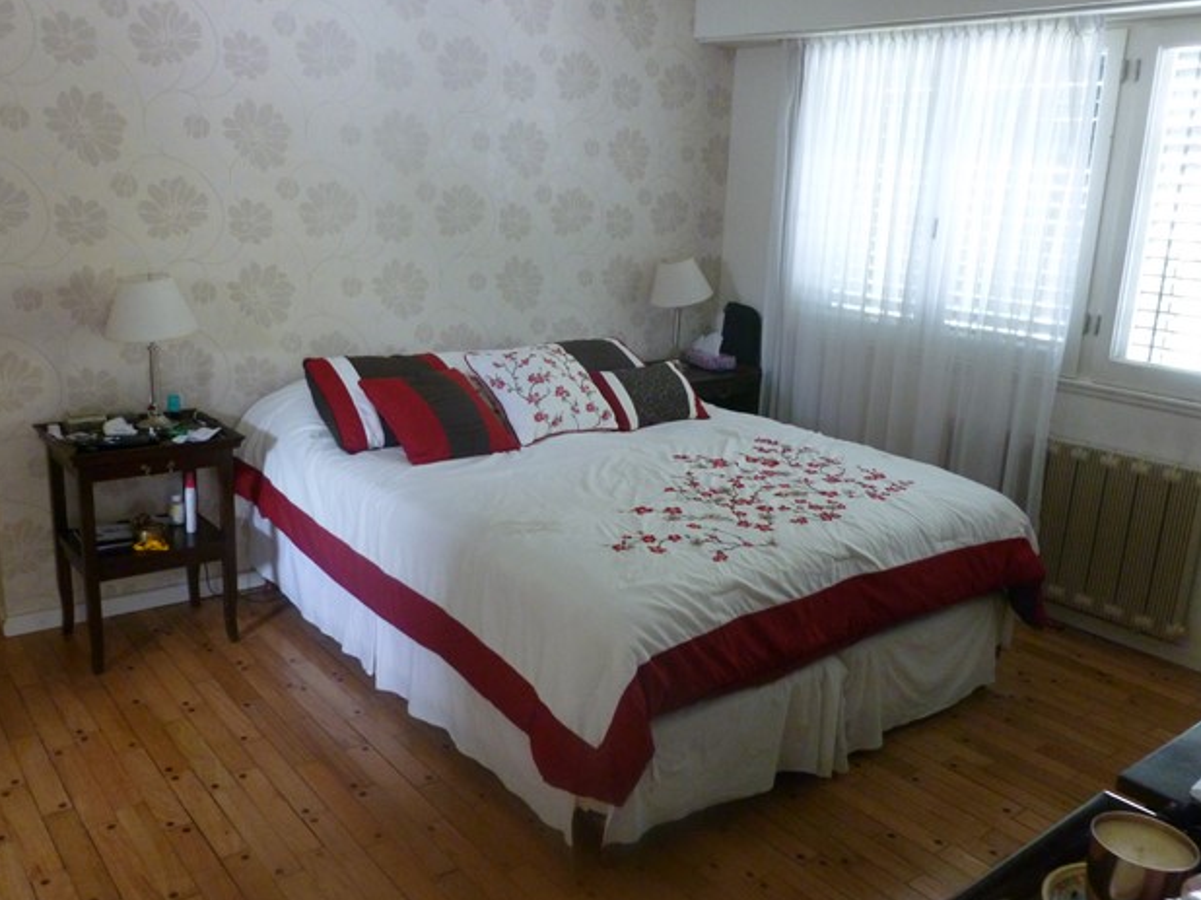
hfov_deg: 61.7
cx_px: 583
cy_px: 449
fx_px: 1006
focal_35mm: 29
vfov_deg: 48.2
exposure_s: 1/10
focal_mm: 5
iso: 400
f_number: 3.3
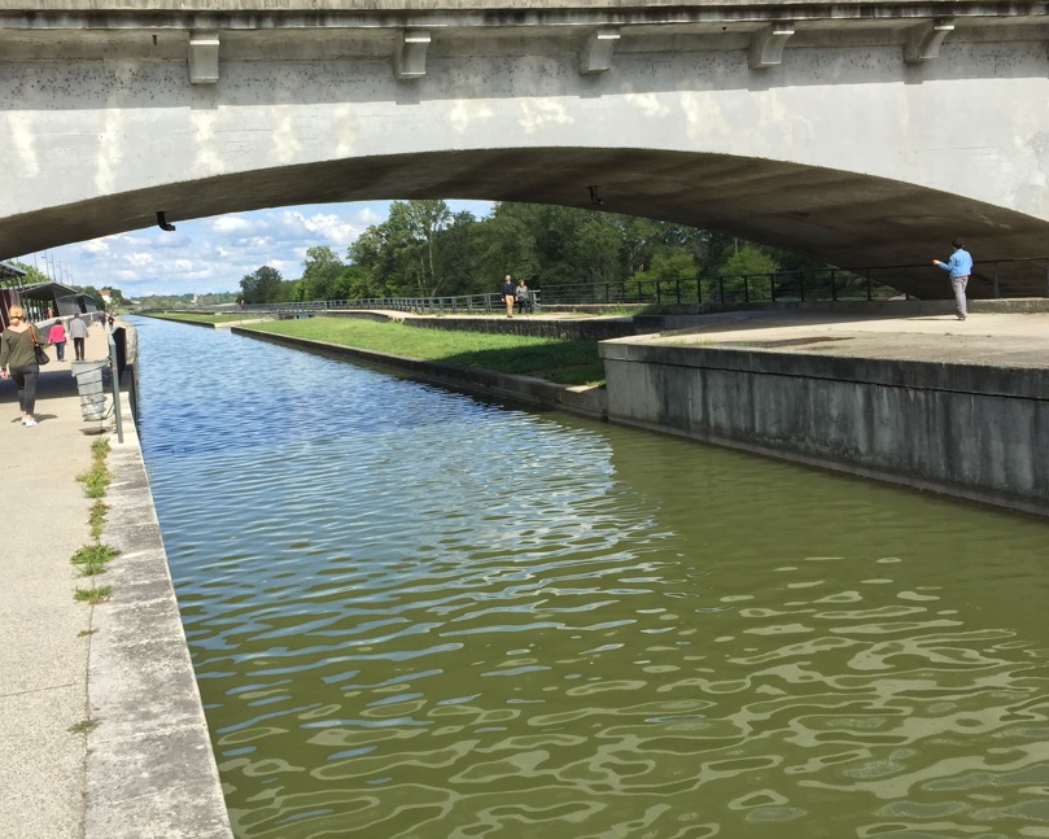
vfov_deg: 42.1
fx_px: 1086
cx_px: 437
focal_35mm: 35
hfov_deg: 51.3
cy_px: 357
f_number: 2.2
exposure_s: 1/1582
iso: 32
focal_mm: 4.15
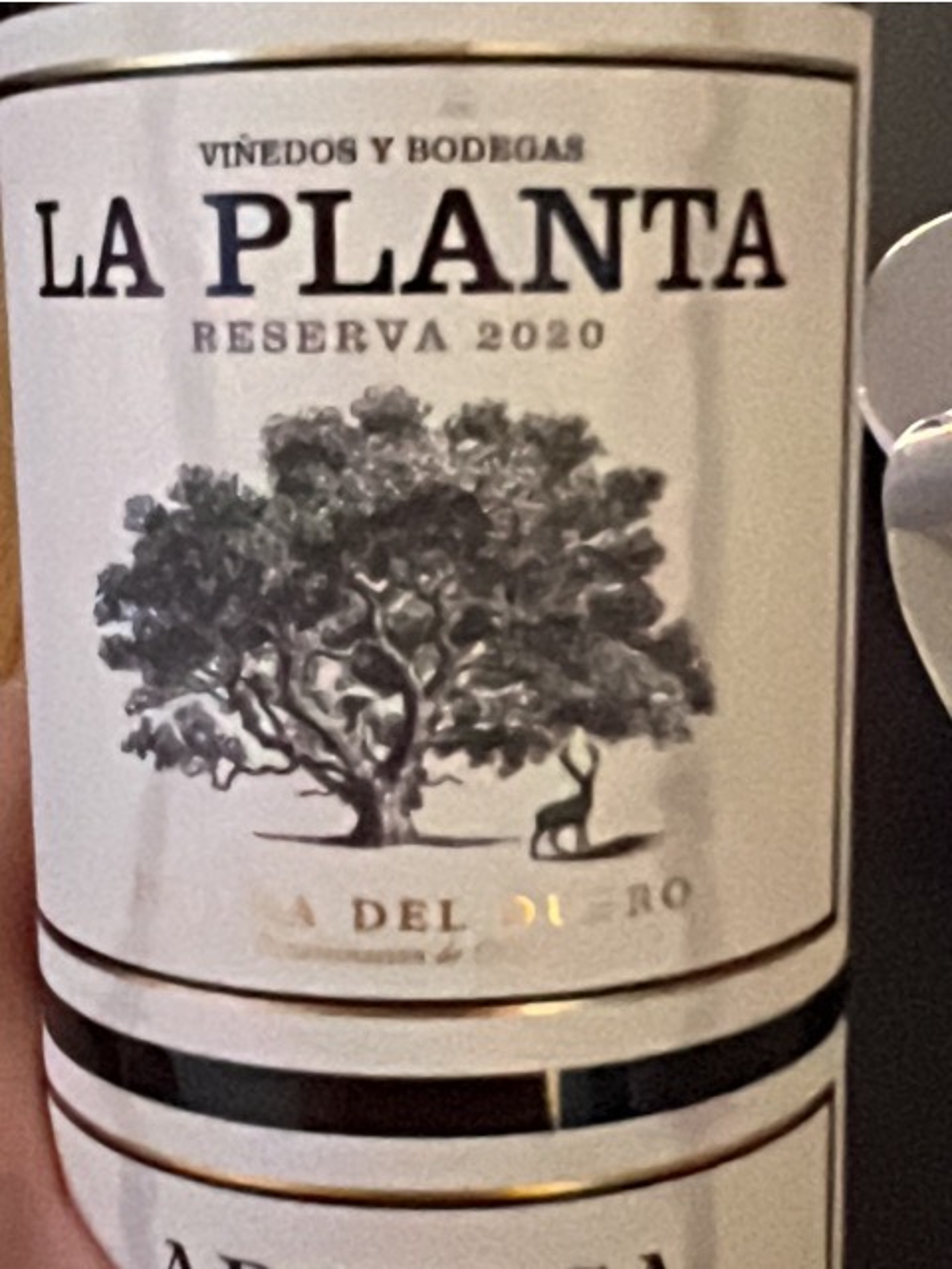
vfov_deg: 63.4
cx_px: 476
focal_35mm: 28
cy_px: 634
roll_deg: +2.4
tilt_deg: -42.8
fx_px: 1027
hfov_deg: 49.7
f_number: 1.8
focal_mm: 1.57
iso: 1600
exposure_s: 1/50
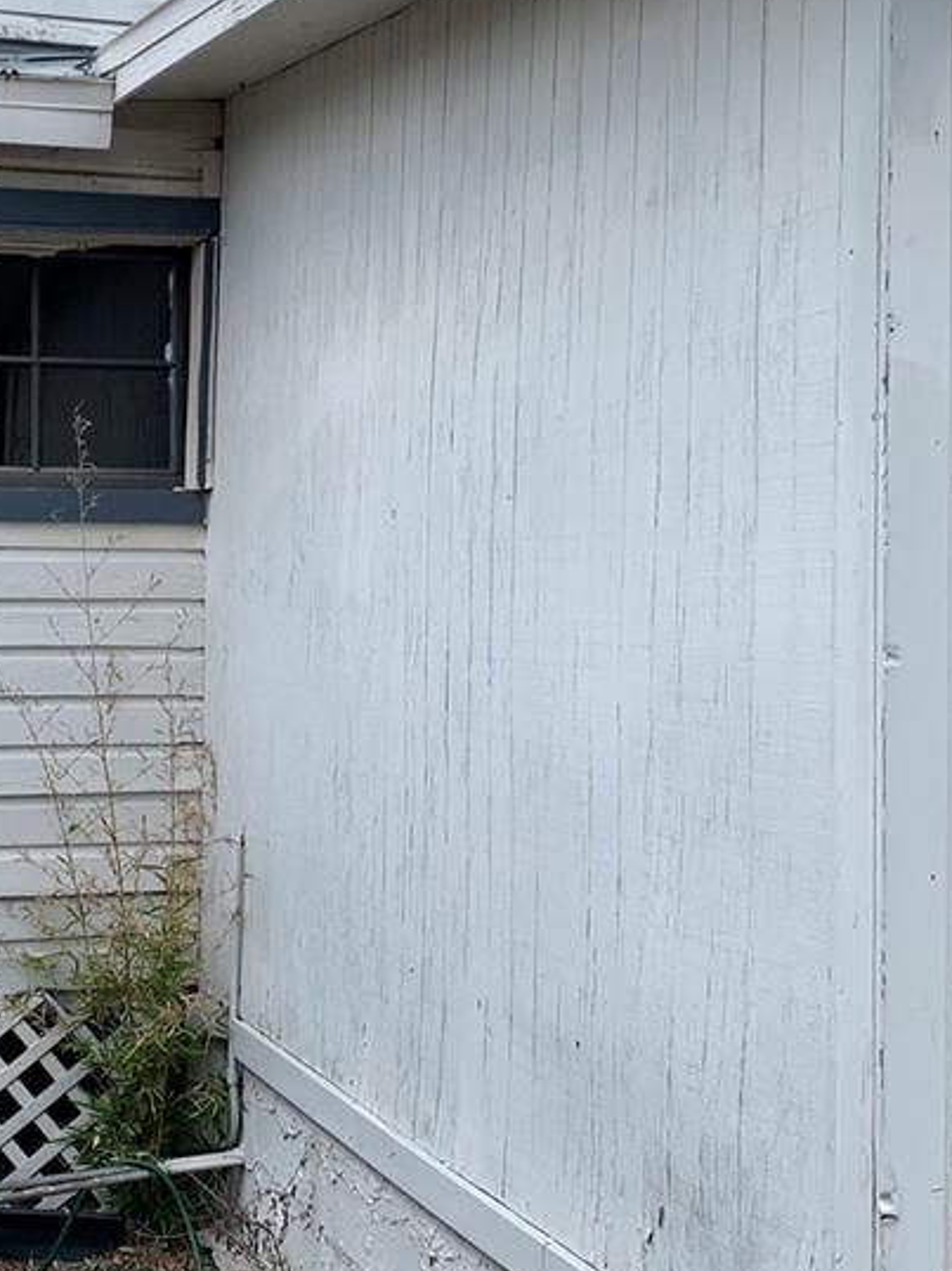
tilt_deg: -1.2
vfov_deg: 33.2
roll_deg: -0.6
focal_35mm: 58
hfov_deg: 24.6
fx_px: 2128
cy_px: 550
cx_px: 139
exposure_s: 1/1447
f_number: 1.8
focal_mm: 4.25
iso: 25
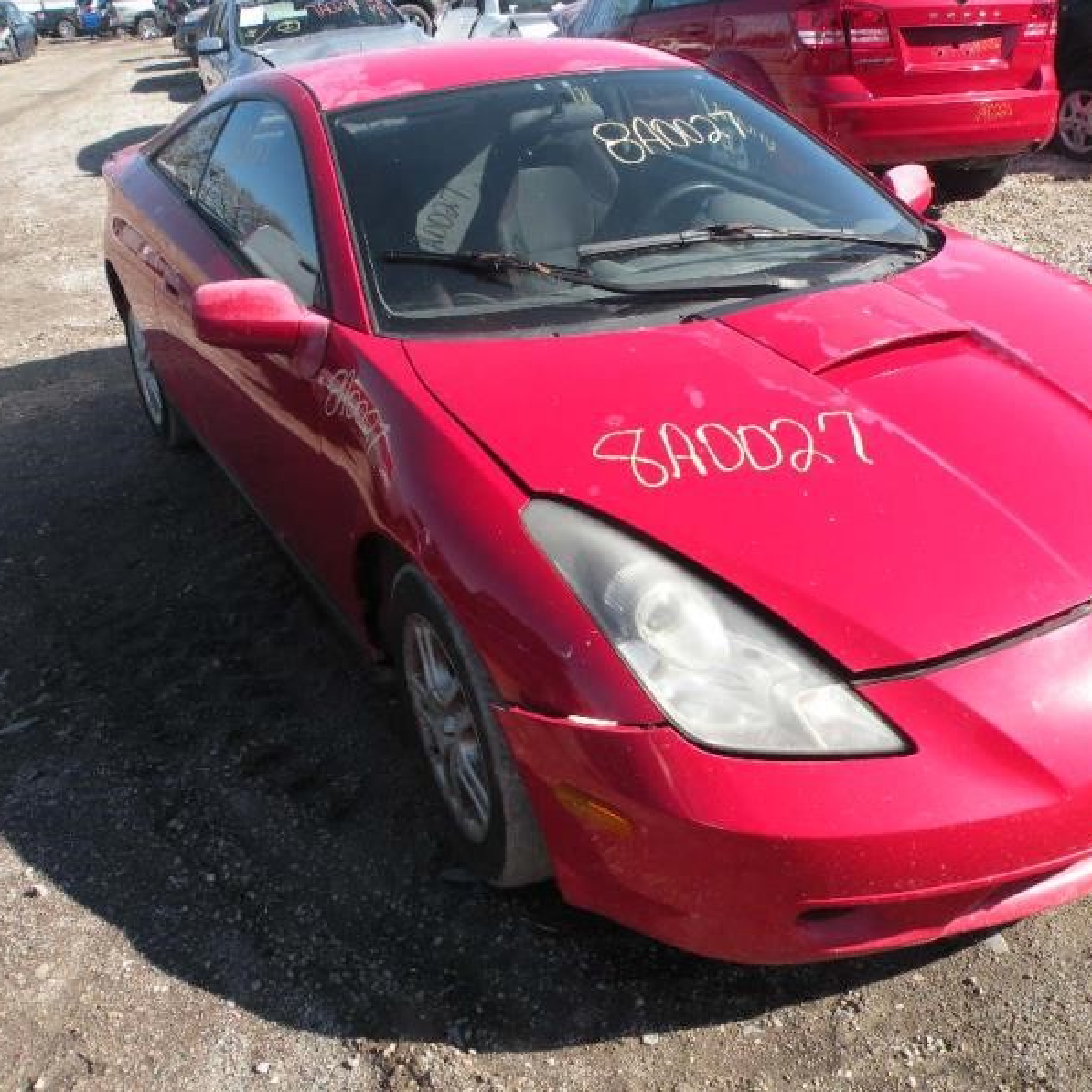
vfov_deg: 51.1
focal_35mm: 32
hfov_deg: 50.9
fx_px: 1142
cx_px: 620
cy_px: 547
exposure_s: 1/187
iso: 64
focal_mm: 4.7
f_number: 5
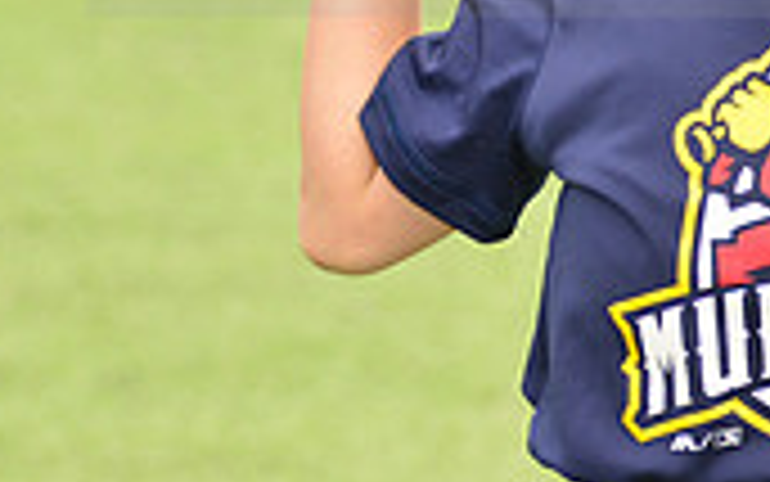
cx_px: 842
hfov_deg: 3.8
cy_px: -115
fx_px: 11609
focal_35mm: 553
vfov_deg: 2.4
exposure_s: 1/200
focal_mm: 160
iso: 250
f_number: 8
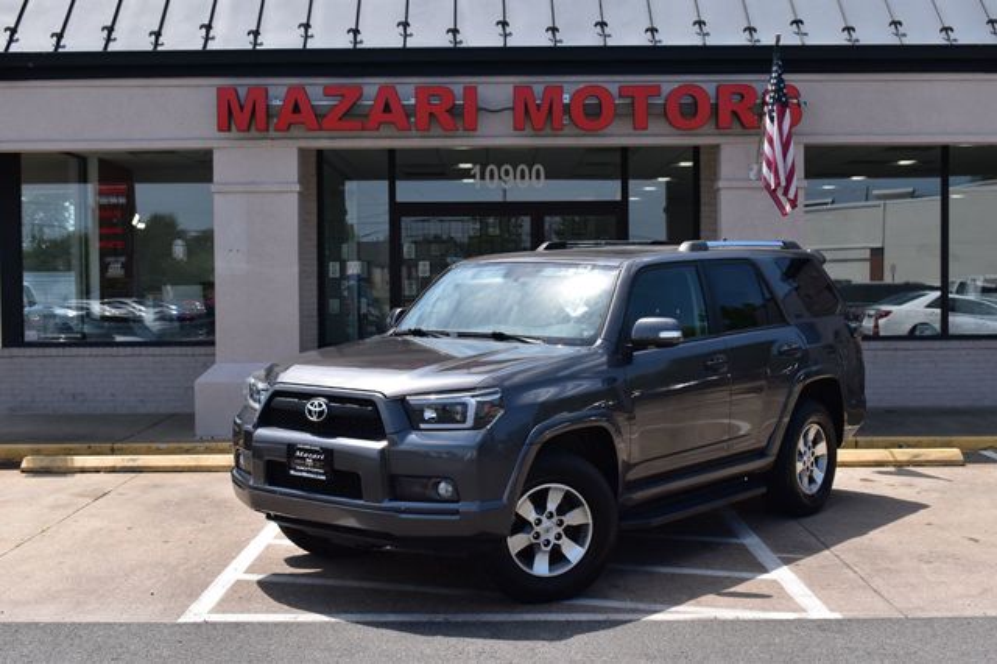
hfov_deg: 41.1
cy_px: 332
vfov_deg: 28.0
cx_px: 498
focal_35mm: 48
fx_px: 1329
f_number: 11
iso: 400
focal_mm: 32
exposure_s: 1/500
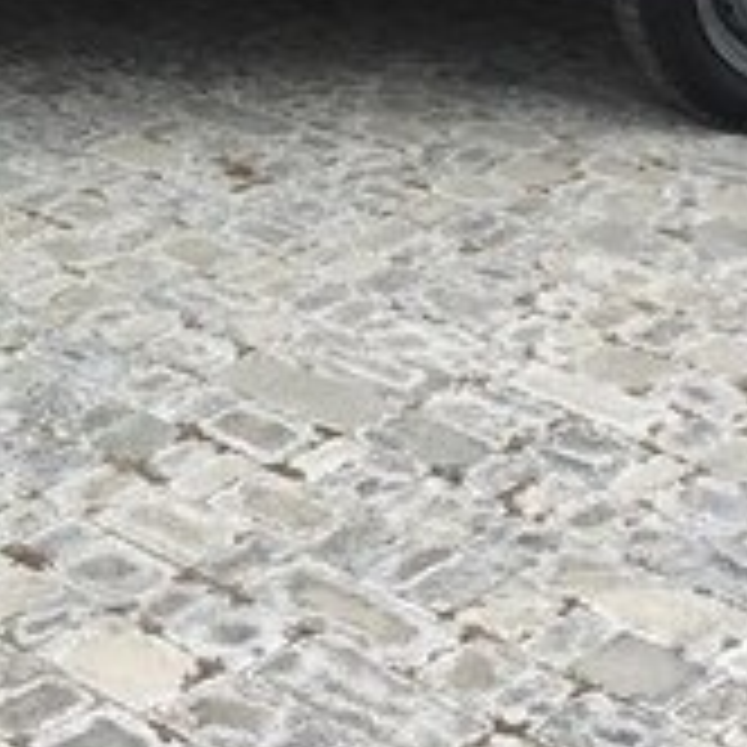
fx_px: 2490
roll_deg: -0.1
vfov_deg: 16.4
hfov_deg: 16.9
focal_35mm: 102
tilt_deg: -12.5
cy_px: -142
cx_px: 108
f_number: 2.2
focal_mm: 4.15
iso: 32
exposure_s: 1/388
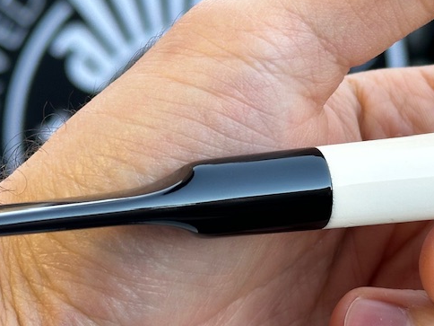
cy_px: 96
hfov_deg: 15.5
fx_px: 1592
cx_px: 289
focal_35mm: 127
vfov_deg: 11.7
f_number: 1.78
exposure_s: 1/100
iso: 64
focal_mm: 6.86
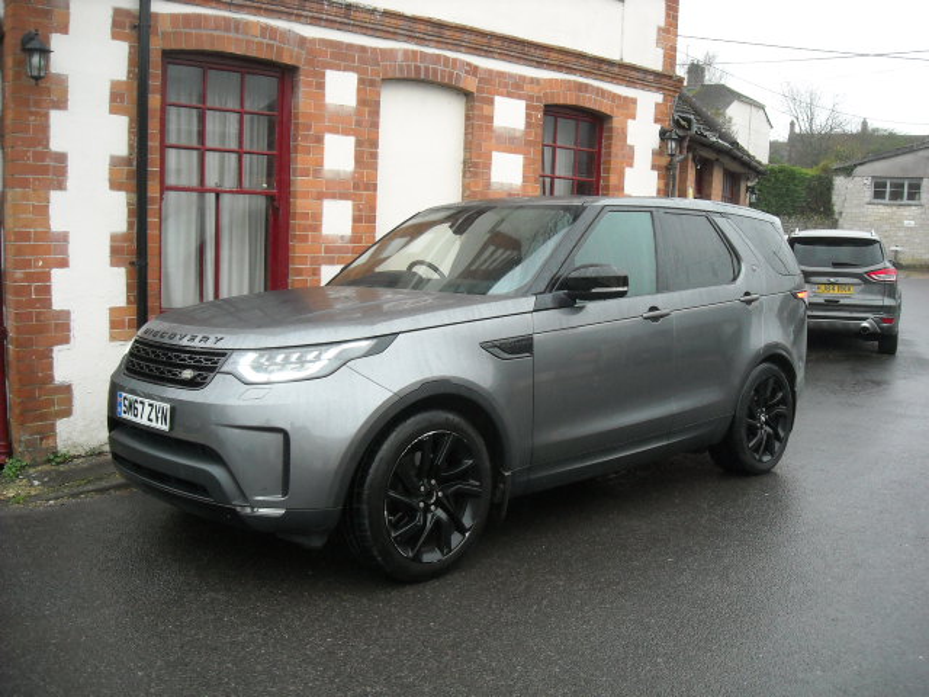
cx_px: 464
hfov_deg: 52.6
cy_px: 348
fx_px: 939
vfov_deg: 40.7
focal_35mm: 35
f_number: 2.8
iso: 308
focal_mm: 5.7
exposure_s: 1/184
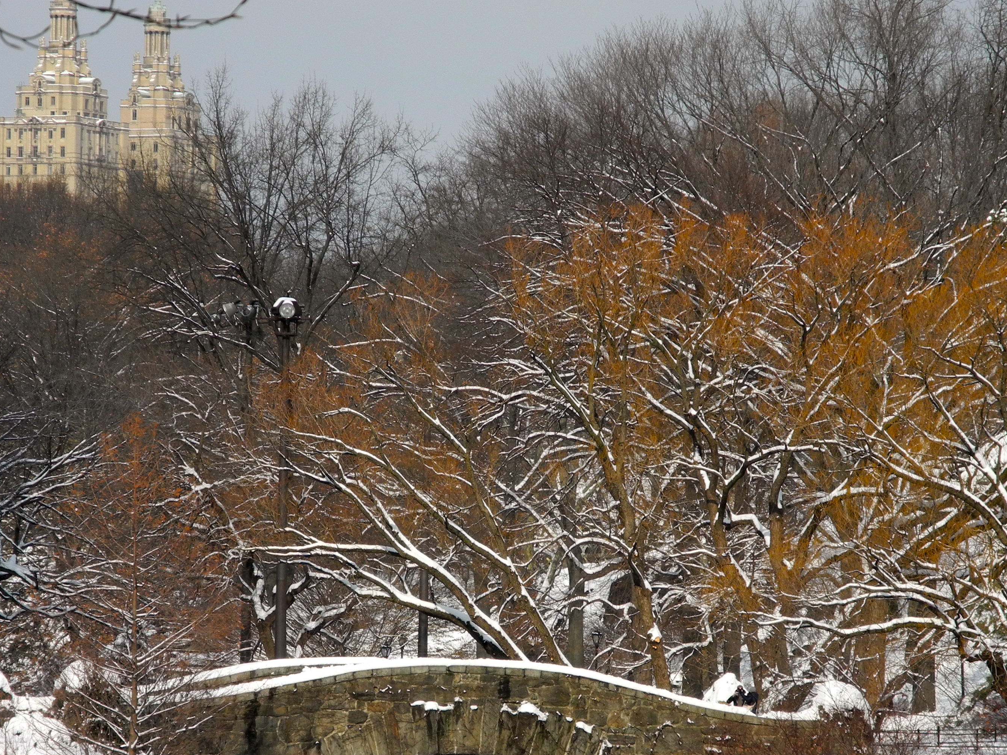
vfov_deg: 5.4
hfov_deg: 7.3
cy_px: 497
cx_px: 478
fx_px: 7941
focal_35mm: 273
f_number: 5.6
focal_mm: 42.6
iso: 100
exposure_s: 1/608
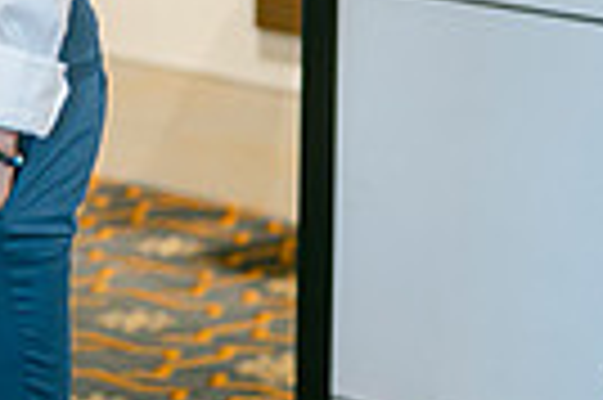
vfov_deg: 6.3
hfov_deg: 9.2
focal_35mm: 217
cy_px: -103
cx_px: -333
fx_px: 3630
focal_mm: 50
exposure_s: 1/125
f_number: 2
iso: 1600
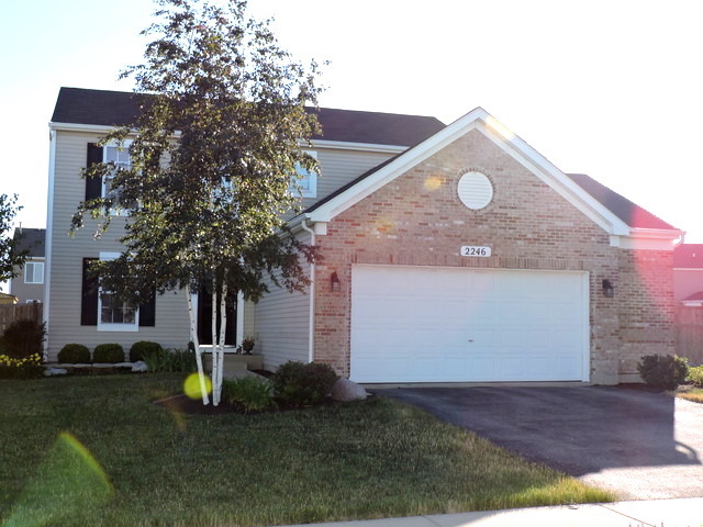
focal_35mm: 43
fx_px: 873
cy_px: 264
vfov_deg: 33.6
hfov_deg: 43.9
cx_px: 352
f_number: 3.4
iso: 360
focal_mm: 7.7
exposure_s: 1/1250
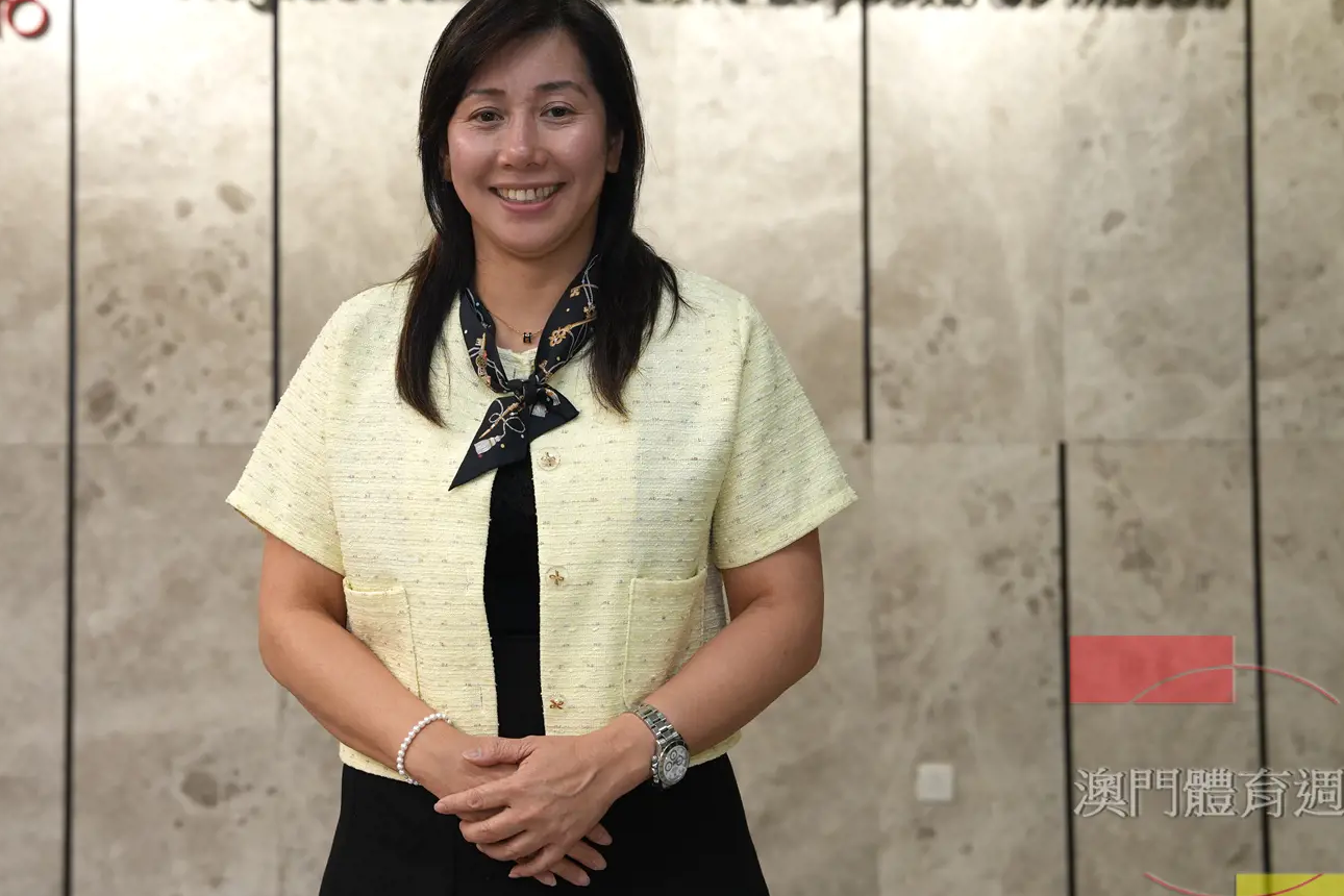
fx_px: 2501
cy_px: 346
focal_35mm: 67
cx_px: 503
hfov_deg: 30.0
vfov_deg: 20.3
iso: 640
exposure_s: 1/200
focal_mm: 48
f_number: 4
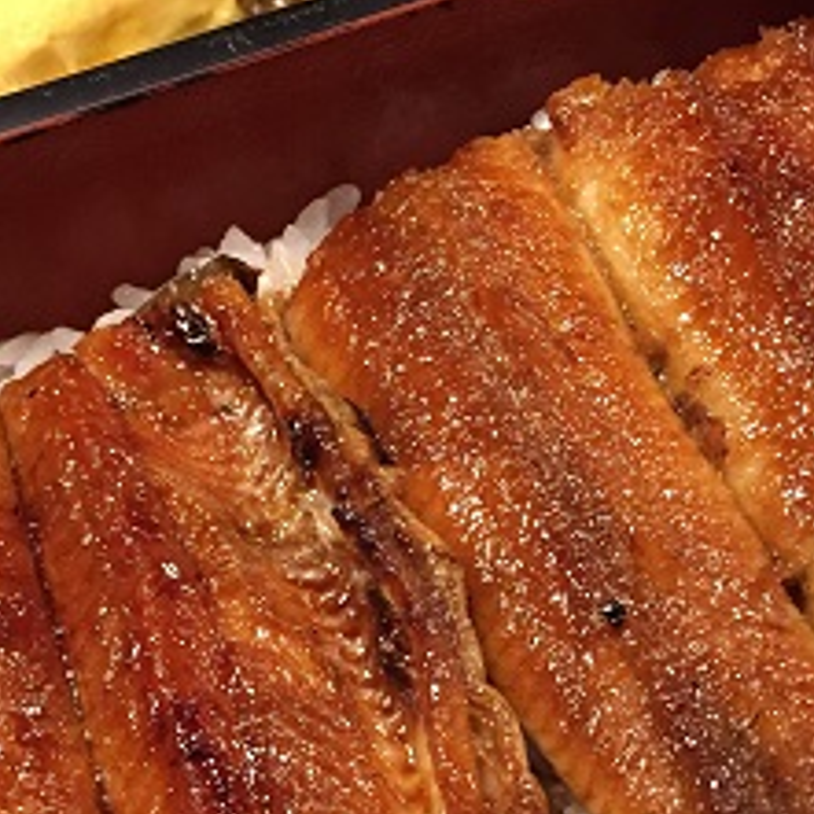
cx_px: 387
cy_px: 643
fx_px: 1543
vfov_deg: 28.9
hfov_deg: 29.5
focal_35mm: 58
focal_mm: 4.15
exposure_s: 1/30
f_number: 2.2
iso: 200
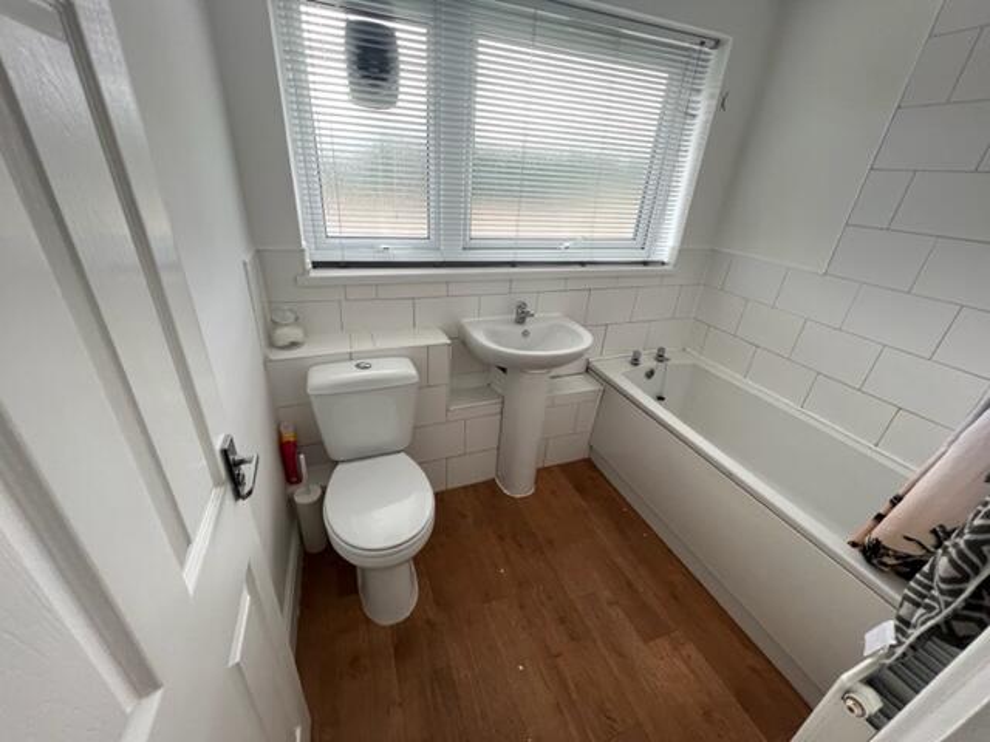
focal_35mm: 13
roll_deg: -3.6
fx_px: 372
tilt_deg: -26.0
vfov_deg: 89.9
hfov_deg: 106.2
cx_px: 495
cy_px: 371
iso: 64
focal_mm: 1.57
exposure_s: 1/99
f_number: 1.8
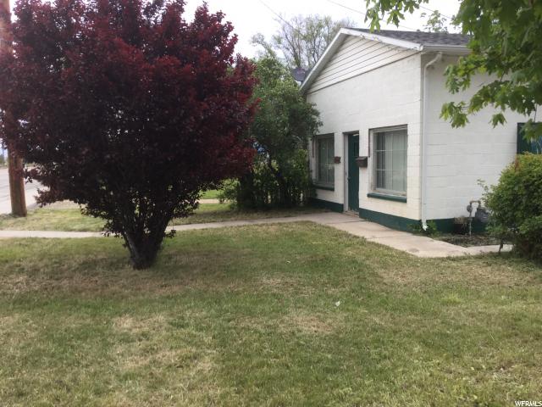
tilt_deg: -4.3
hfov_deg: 58.4
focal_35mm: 31
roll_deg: +1.8
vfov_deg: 45.4
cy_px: 204
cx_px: 271
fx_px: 485
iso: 32
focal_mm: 3.3
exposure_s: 1/60
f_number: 2.4
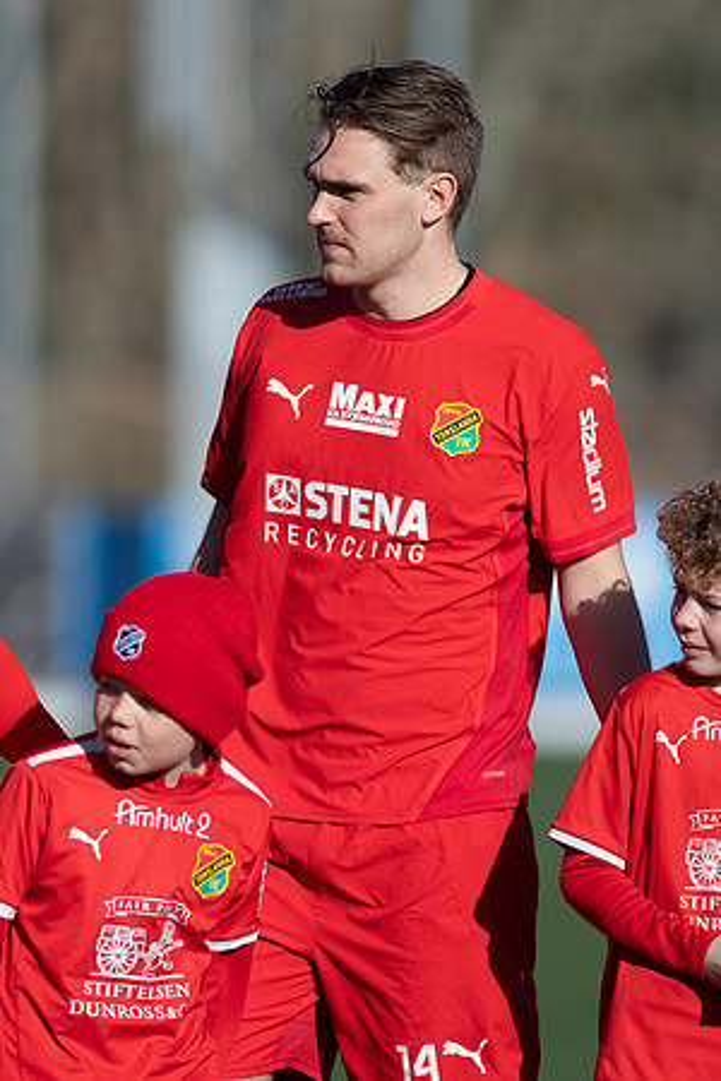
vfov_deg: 4.6
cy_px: 540
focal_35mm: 450
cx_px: 360
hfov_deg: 3.1
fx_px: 13518
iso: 100
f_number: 3.2
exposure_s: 1/1250
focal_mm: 300
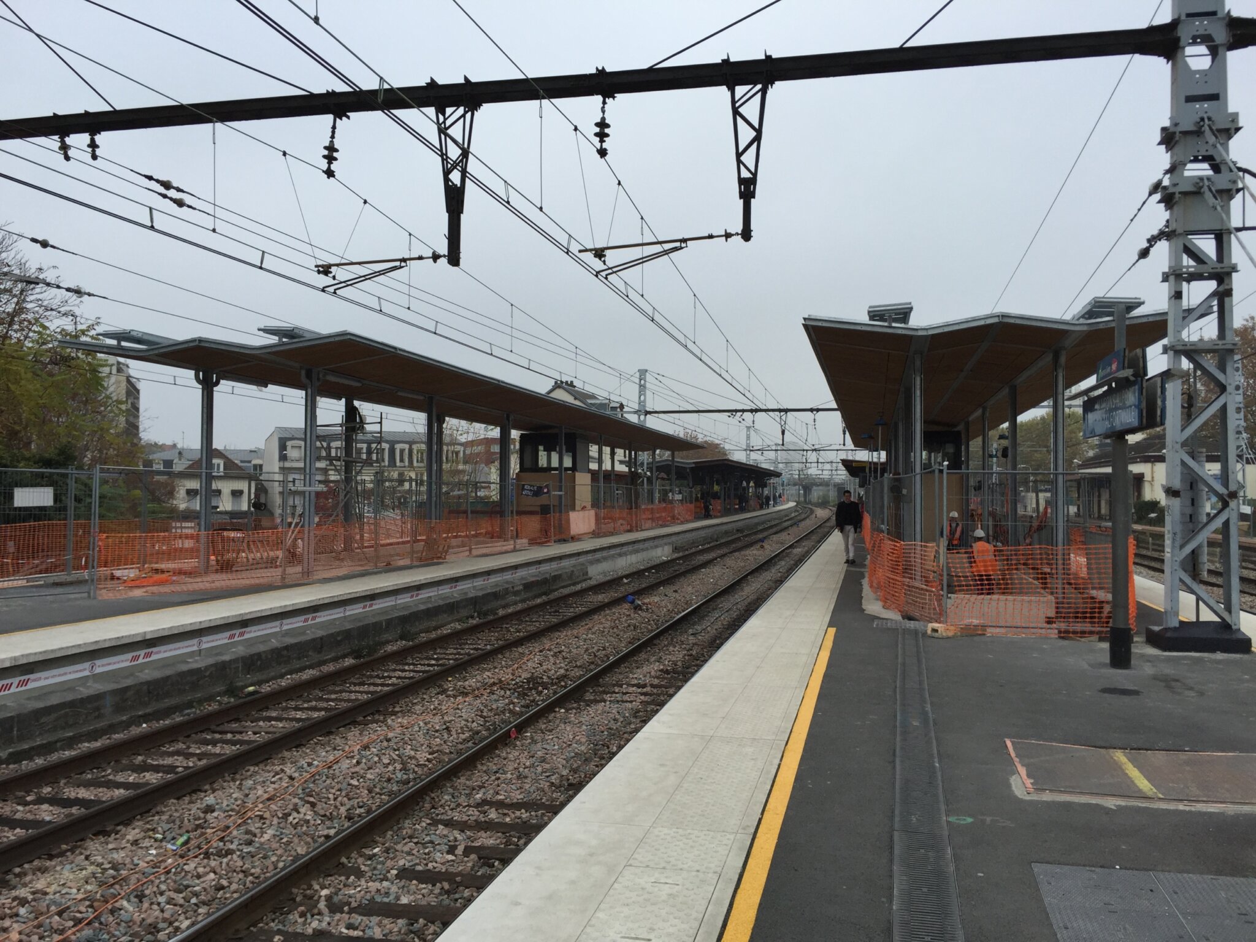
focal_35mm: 29
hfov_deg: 61.7
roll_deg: -0.9
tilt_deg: +1.0
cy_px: 471
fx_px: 1052
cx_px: 628
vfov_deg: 48.2
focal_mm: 4.15
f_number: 2.2
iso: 32
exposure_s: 1/599
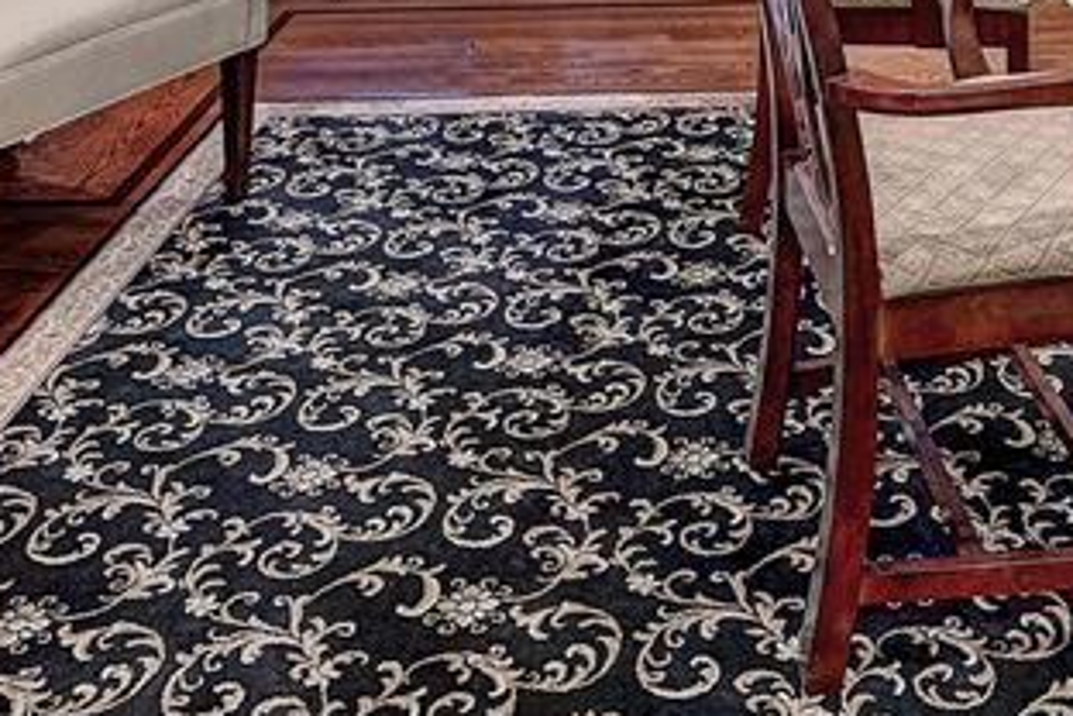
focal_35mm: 46
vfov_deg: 23.0
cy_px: -389
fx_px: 1371
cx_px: 791
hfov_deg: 41.6
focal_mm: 14
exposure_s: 1/1.67
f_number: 8
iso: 400
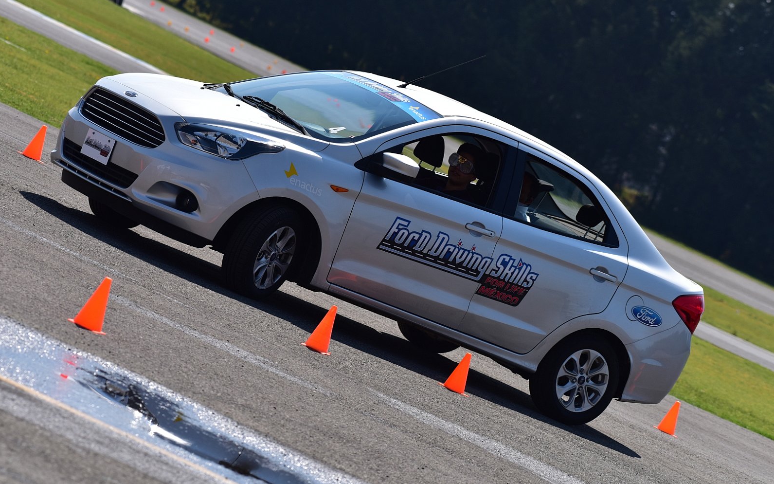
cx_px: 386
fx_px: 4324
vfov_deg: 6.4
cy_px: 226
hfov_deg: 10.2
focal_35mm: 205
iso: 400
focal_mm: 200
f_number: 7.1
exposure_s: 1/1600
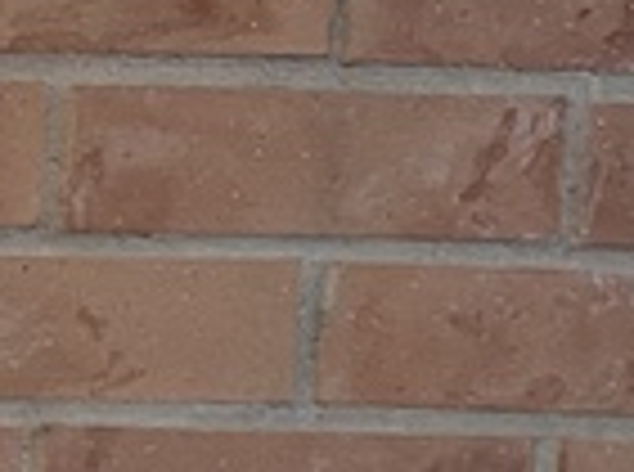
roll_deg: -3.1
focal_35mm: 148
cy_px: 1070
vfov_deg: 9.1
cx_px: -1012
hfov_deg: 10.8
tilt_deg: -4.2
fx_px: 2704
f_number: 1.6
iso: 64
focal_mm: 5.1
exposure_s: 1/50
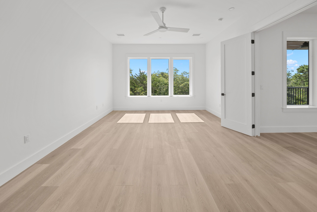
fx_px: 106
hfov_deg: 112.6
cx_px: 158
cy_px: 106
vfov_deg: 90.1
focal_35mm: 12
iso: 80
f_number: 7.1
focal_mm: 12
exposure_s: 1/15
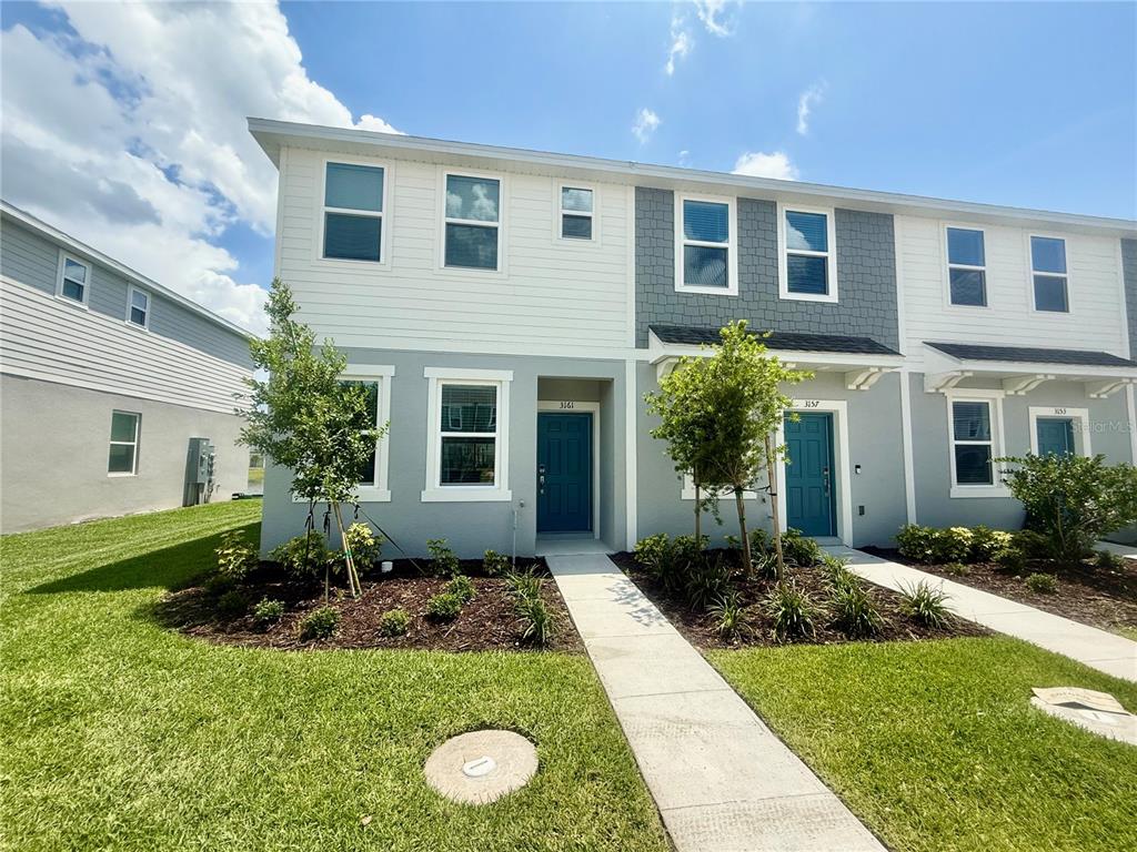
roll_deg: -0.7
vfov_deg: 85.7
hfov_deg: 102.1
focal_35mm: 14
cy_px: 426
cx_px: 568
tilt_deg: +5.0
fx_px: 460
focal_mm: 2.22
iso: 50
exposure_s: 1/1656
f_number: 2.2
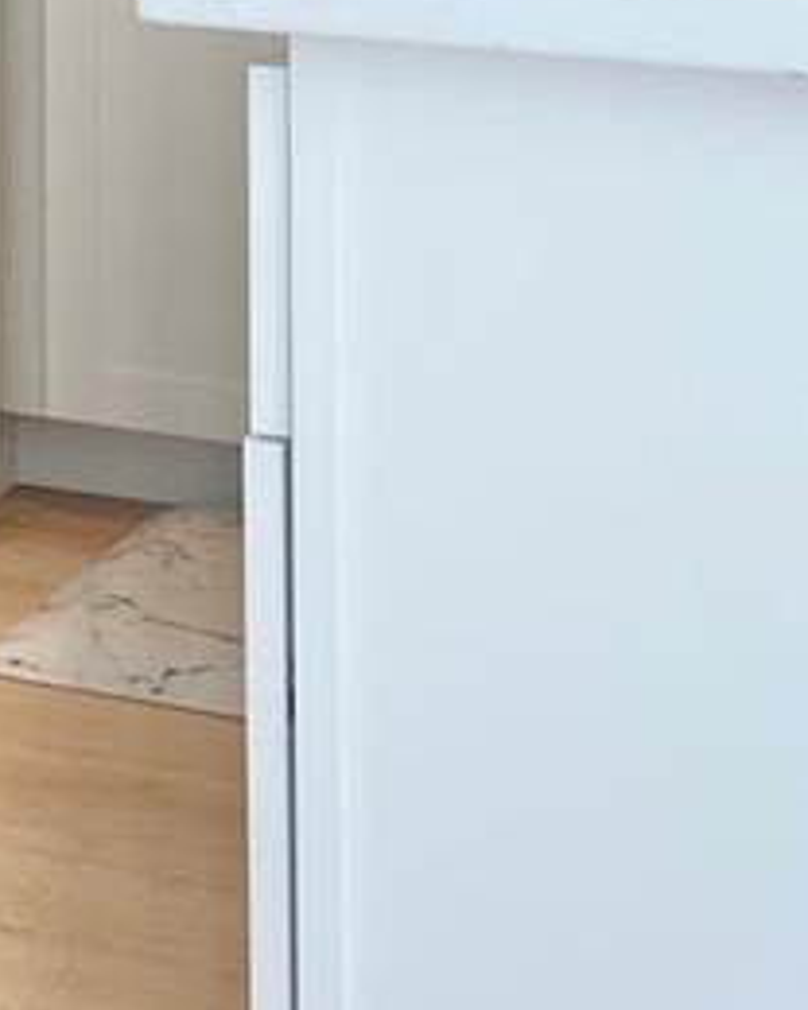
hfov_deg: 12.9
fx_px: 3497
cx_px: -97
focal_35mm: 117
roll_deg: +0.7
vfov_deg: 15.2
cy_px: -528
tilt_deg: -1.2
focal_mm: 4.25
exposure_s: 1/120
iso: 100
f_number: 1.8
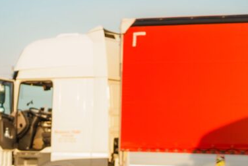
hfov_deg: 14.6
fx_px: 937
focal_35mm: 136
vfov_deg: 10.1
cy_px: 120
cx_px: 294
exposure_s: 1/5000
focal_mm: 50
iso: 250
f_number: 1.4
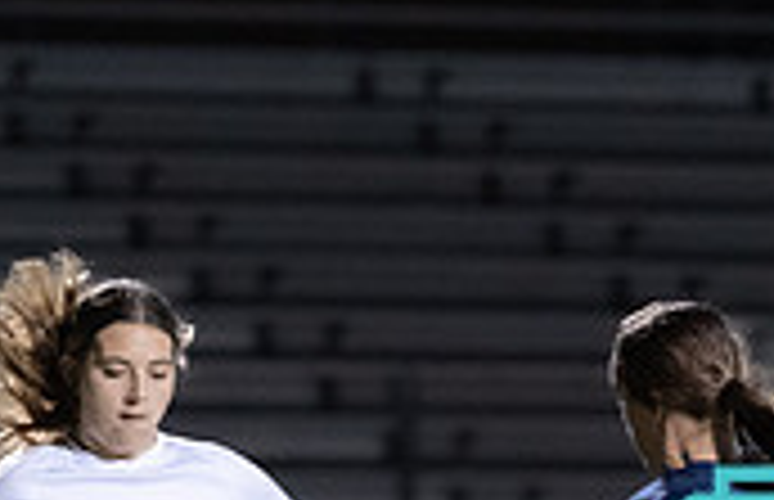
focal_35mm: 920
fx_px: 19586
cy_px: 789
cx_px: 481
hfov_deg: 2.3
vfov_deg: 1.5
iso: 5000
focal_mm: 160
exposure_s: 1/1000
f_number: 2.8
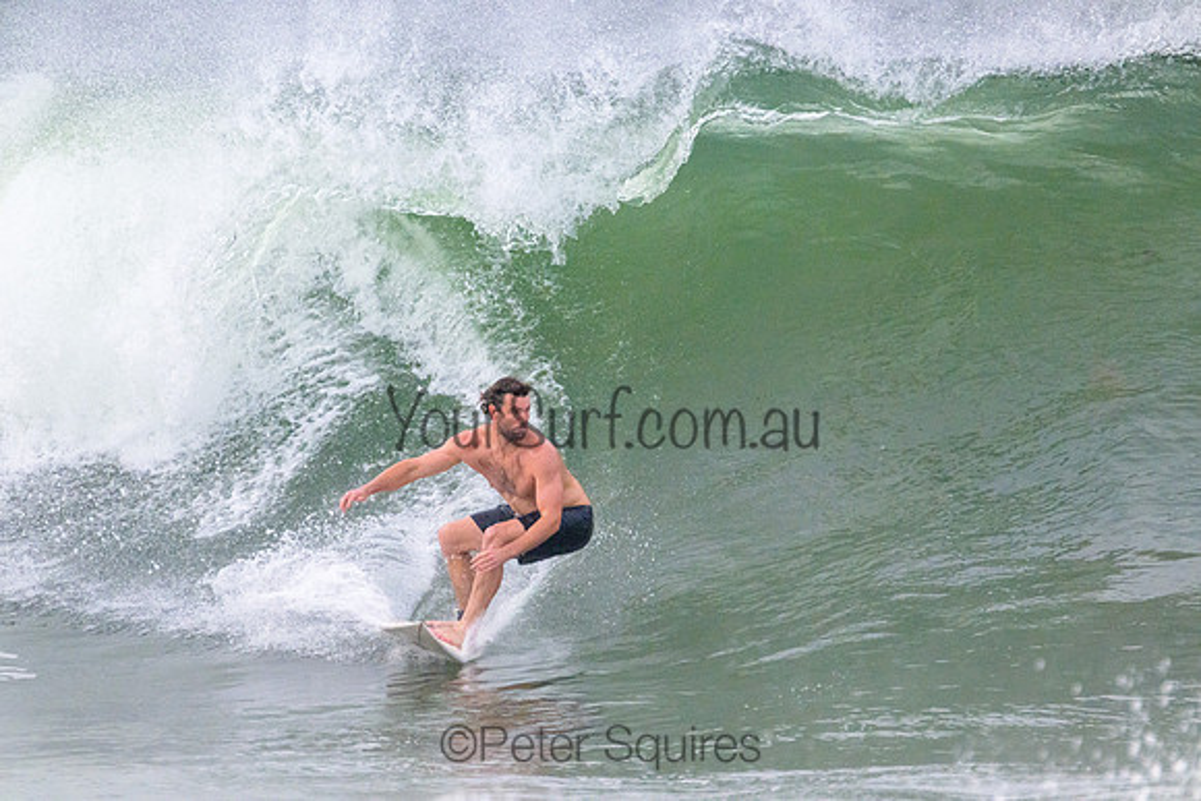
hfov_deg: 2.6
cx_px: 600
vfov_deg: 1.7
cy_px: 400
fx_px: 26694
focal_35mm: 800
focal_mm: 800
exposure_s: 1/3200
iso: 5600
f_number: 11
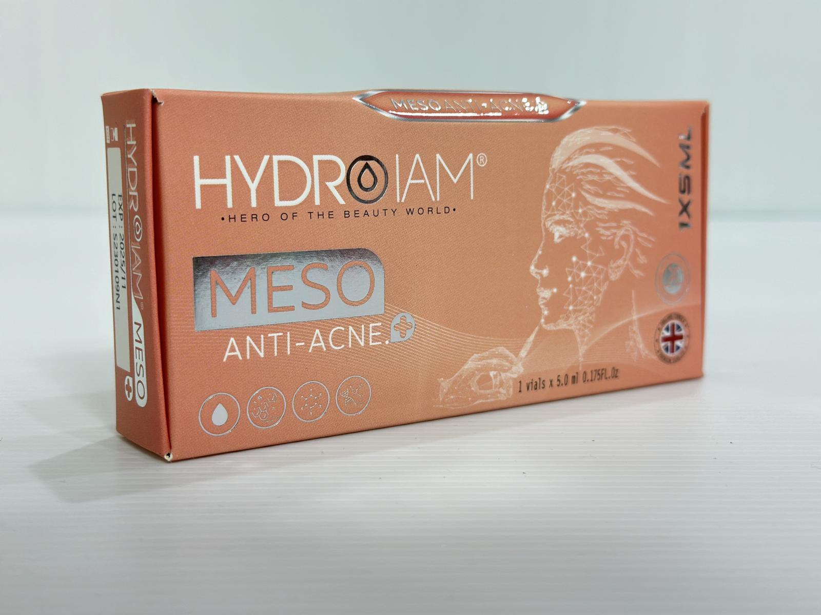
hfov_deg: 39.7
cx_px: 410
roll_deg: +0.0
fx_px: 1138
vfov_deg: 30.3
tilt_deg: -8.5
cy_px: 308
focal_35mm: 48
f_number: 1.78
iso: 160
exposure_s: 1/60
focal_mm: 6.86
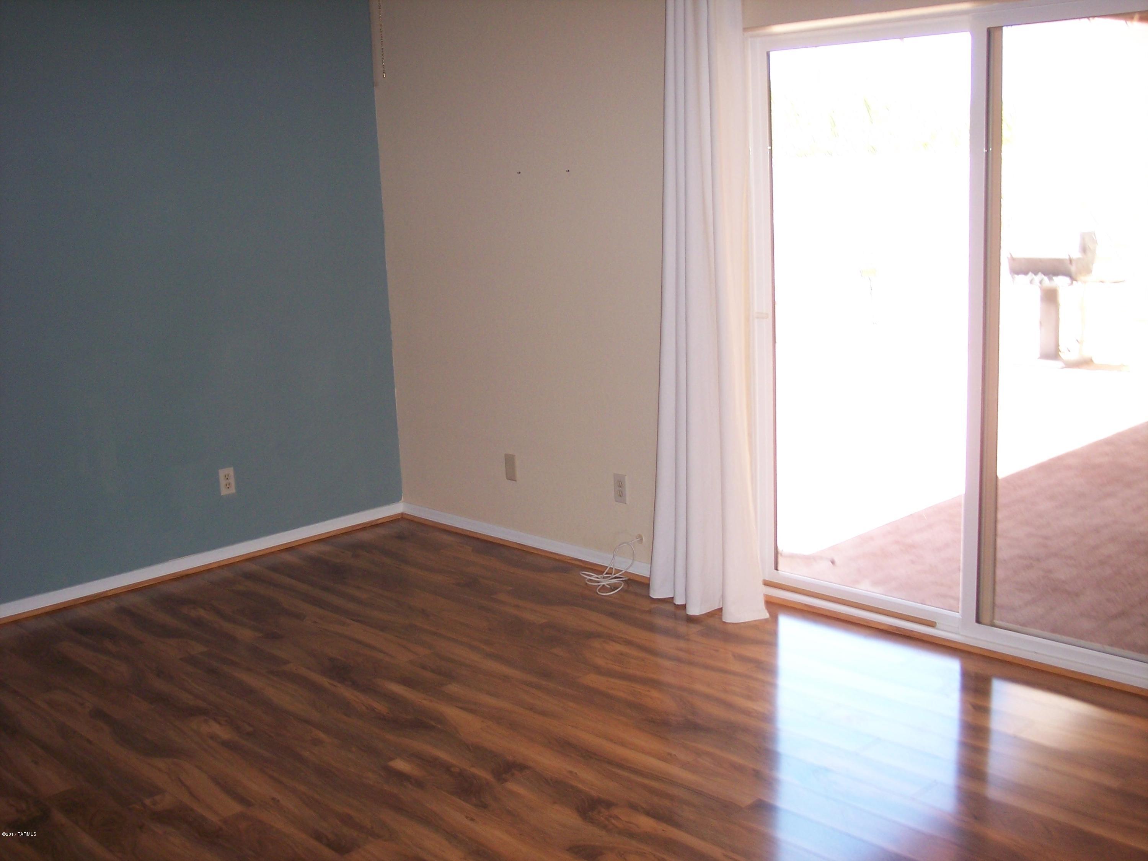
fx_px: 1293
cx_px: 574
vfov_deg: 36.8
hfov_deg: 47.9
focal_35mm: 39
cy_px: 430
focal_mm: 8
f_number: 2.8
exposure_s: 1/60
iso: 140
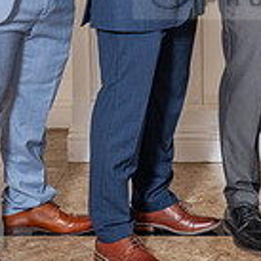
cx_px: 299
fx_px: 1390
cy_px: -25
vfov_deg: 10.6
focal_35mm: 163
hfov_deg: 10.6
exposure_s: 1/160
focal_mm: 44
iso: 640
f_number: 4.5
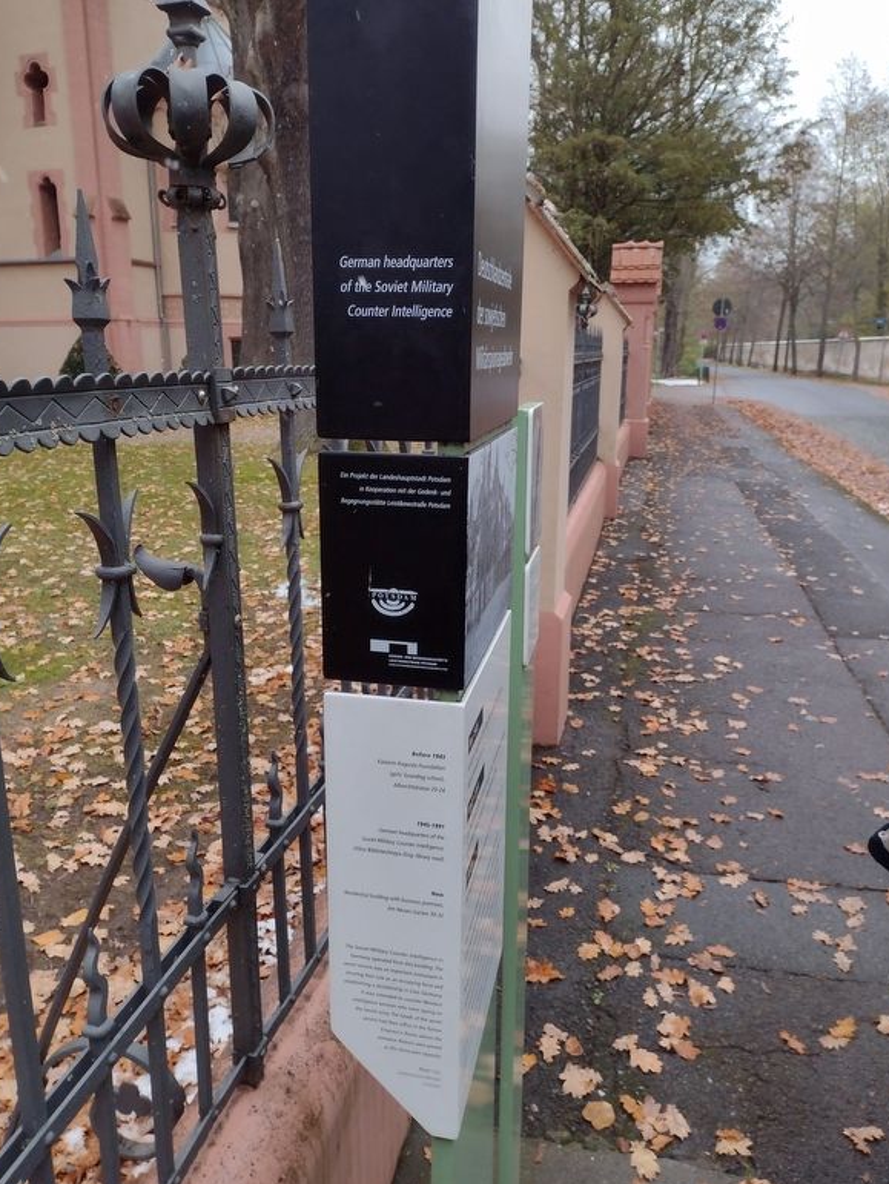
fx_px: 958
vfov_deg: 63.4
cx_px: 438
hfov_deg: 49.8
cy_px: 588
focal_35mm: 28
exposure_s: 1/189
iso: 100
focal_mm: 4.71
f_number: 1.7
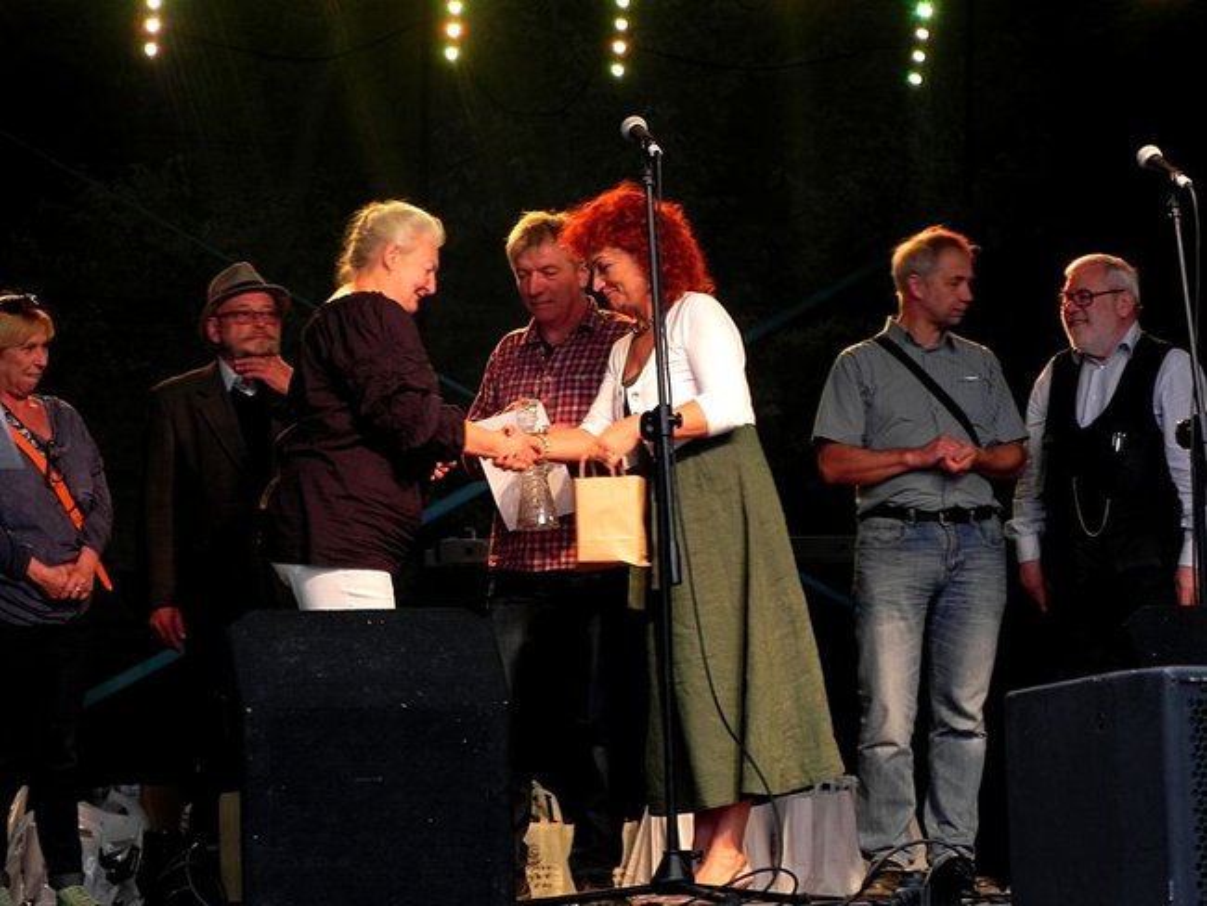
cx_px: 604
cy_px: 453
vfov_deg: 14.1
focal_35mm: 105
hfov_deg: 18.7
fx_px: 3663
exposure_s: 1/53.7
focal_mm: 18.8
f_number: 4
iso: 160
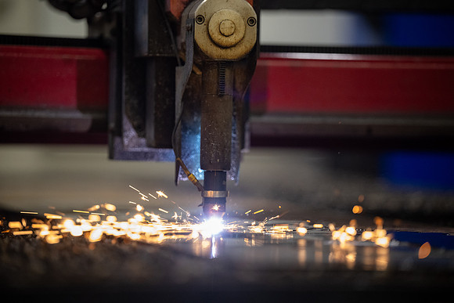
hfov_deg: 13.2
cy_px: 152
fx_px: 1955
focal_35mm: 155
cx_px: 227
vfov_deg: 8.9
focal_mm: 155
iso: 2500
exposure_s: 1/500
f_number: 2.8
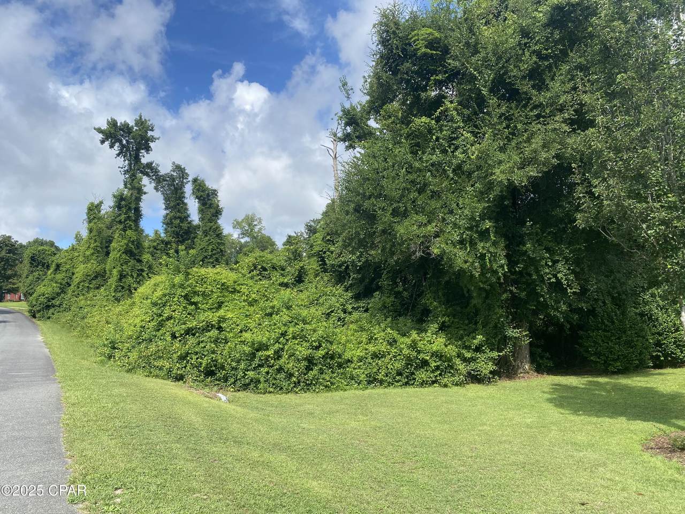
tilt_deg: +5.8
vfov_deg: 53.1
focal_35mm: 26
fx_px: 515
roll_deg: +0.0
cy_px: 257
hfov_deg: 67.3
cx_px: 342
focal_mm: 4.25
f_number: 1.8
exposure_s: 1/1808
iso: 32
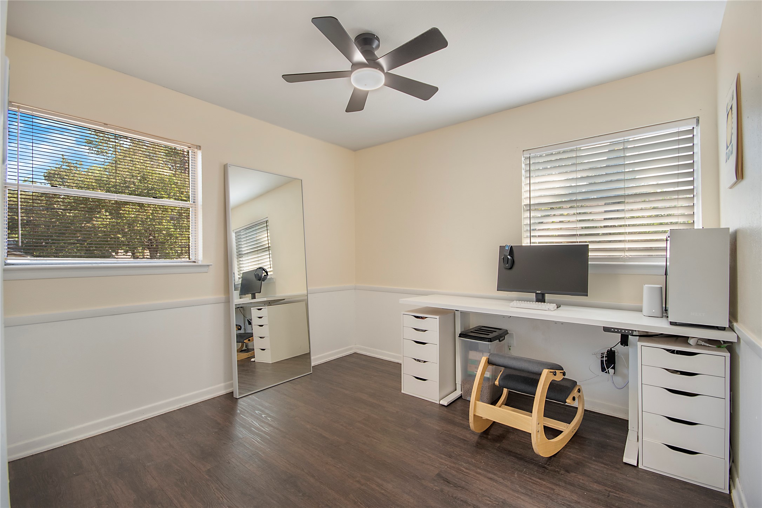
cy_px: 254
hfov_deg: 100.4
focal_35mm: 15
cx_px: 381
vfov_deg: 77.3
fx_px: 317
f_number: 8
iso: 100
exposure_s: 1/100
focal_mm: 10
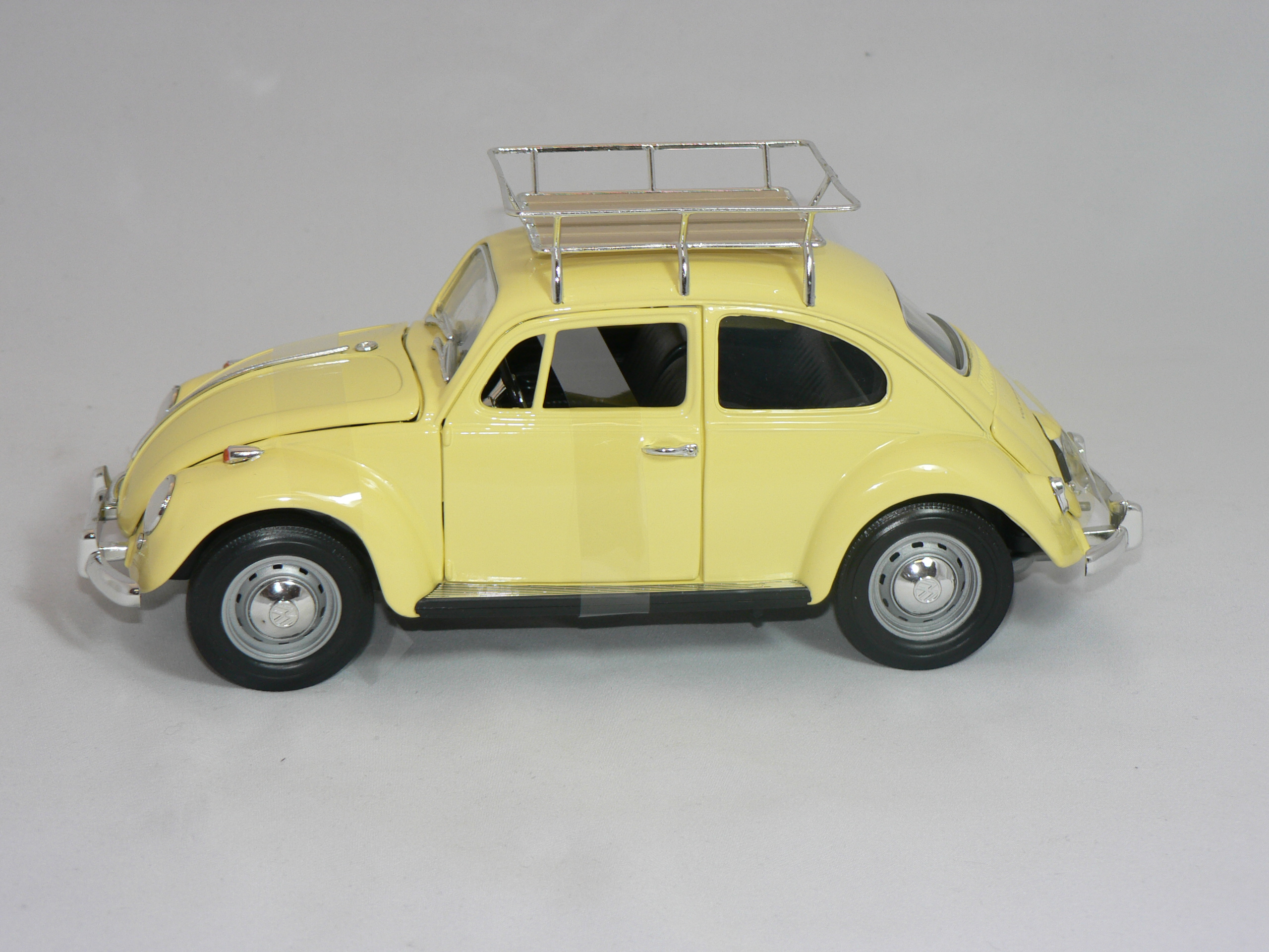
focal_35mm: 76
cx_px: 634
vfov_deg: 19.4
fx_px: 2786
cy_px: 476
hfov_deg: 25.7
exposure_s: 1/60
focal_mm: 12.6
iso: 80
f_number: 3.2
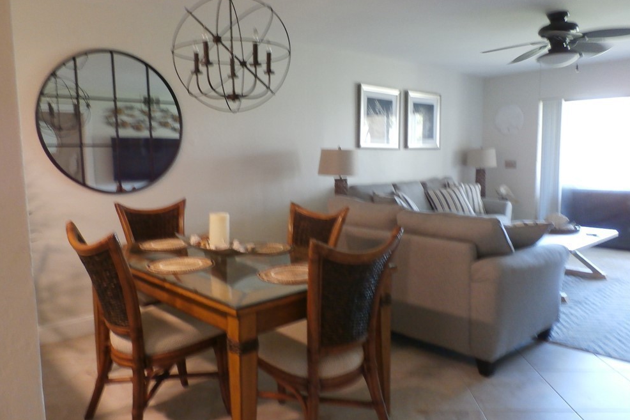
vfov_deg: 47.9
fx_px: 472
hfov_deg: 67.4
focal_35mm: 27
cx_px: 306
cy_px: 207
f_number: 3
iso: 400
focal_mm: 4.5
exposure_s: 1/25
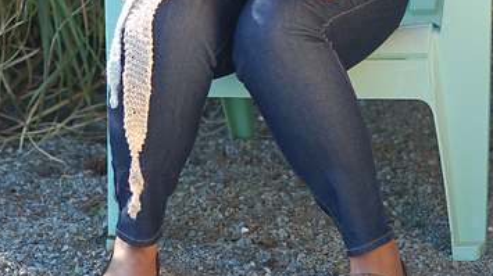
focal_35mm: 241
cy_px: -139
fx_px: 3147
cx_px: 224
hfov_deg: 9.0
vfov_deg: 5.0
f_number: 3.2
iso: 400
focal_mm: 85
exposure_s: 1/1250
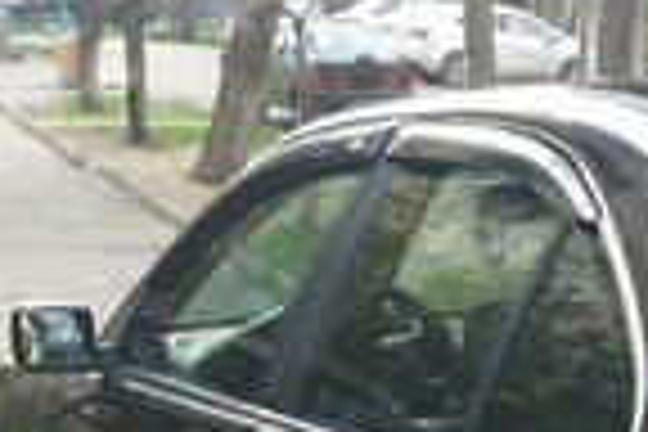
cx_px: 580
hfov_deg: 20.0
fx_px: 1800
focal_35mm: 100
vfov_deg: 11.3
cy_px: 1062
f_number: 1.9
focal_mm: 3.7
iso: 100
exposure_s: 1/120
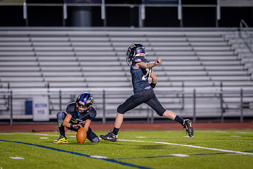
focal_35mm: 249
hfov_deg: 8.3
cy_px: 92
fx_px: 1752
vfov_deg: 5.5
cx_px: 156
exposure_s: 1/1250
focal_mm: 135
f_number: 1.8
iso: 1600
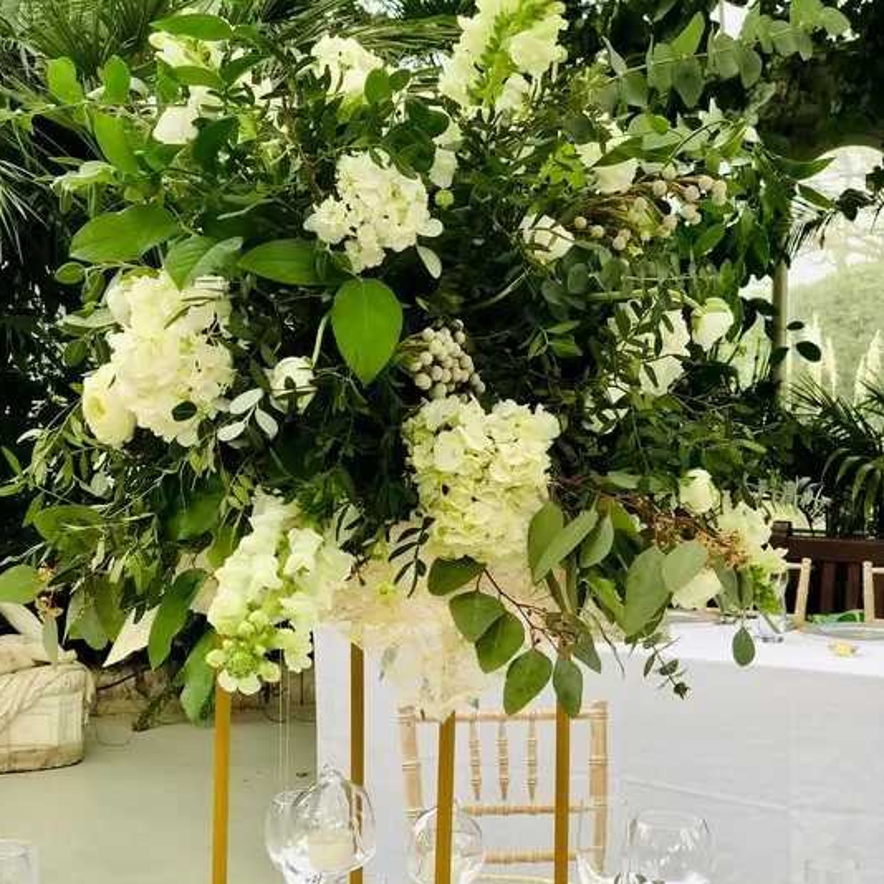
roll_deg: +0.2
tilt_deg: -1.3
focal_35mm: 62
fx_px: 1791
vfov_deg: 27.7
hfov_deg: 27.7
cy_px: 435
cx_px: 439
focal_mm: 6
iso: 20
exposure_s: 1/50
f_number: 2.4
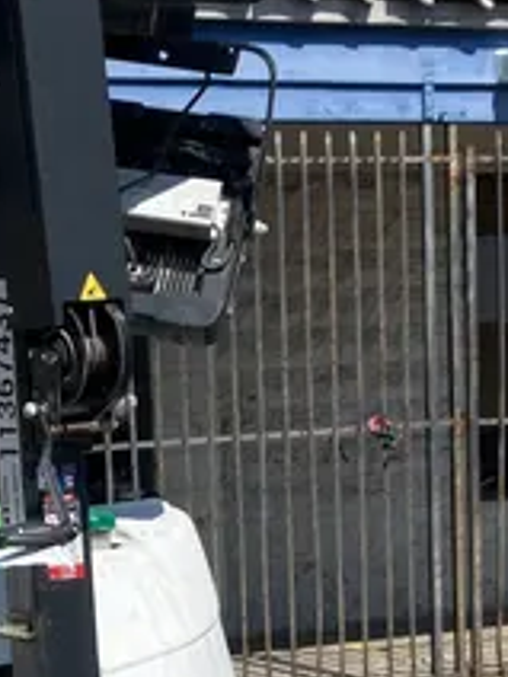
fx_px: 1898
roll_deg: +2.1
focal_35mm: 97
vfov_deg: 19.6
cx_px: 48
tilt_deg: -7.7
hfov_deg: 15.1
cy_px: 701
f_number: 1.8
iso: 32
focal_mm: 3.99
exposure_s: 1/3247
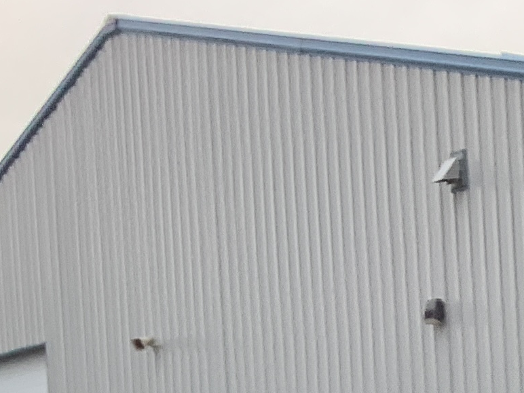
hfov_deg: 13.8
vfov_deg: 10.7
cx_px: 876
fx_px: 1983
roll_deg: +2.4
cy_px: 675
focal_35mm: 131
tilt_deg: -4.7
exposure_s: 1/100
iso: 50
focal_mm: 3.3
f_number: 2.4
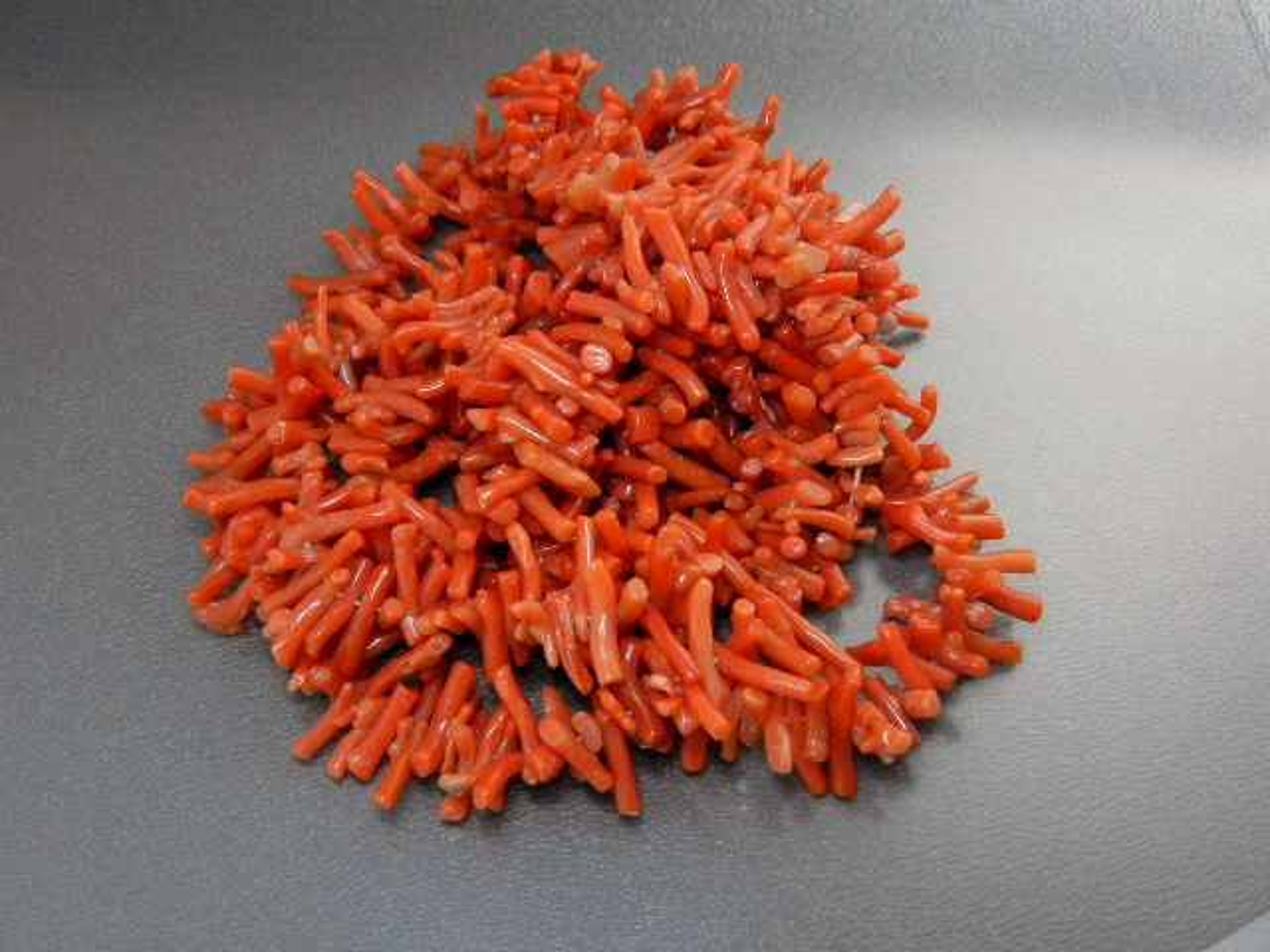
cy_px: 476
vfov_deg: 36.8
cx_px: 635
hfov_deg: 47.9
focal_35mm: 39
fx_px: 1431
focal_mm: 7.1
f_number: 7.4
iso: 800
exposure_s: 1/30
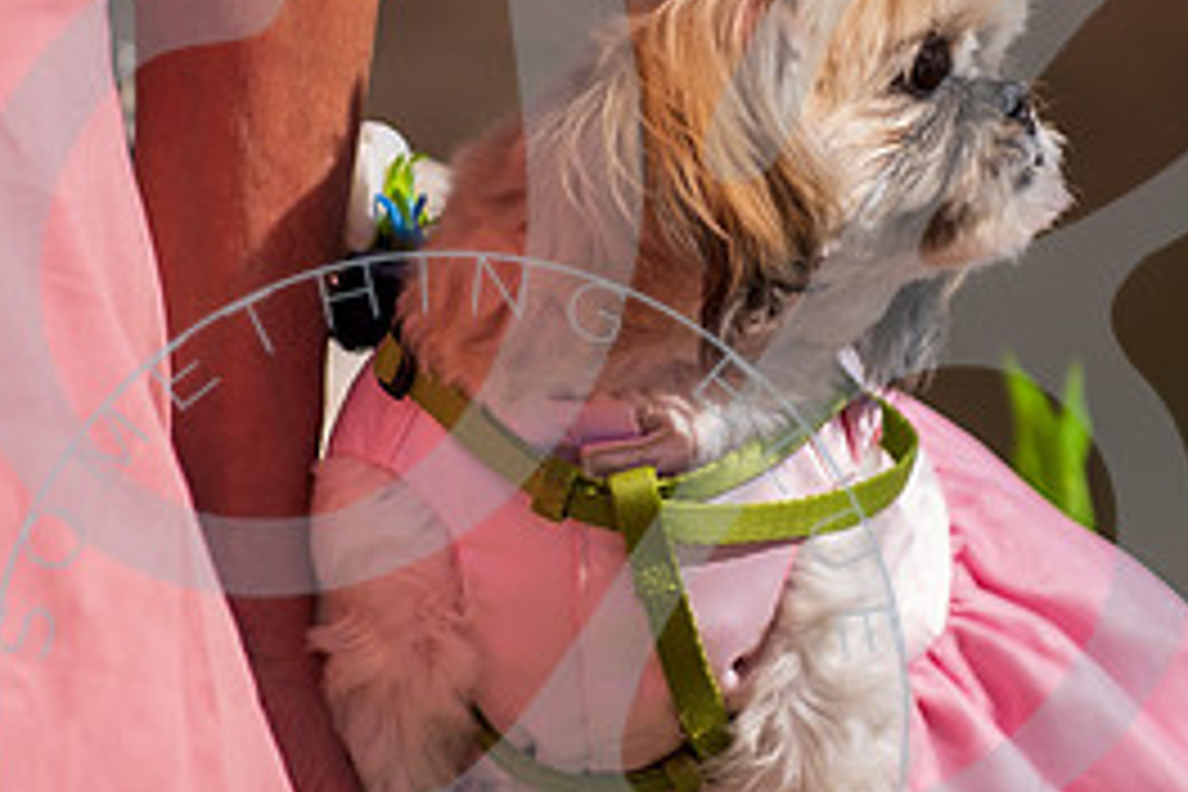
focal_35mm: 440
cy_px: 335
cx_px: 670
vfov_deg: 3.1
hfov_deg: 4.7
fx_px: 14519
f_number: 2.8
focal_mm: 200
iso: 100
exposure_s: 1/2000
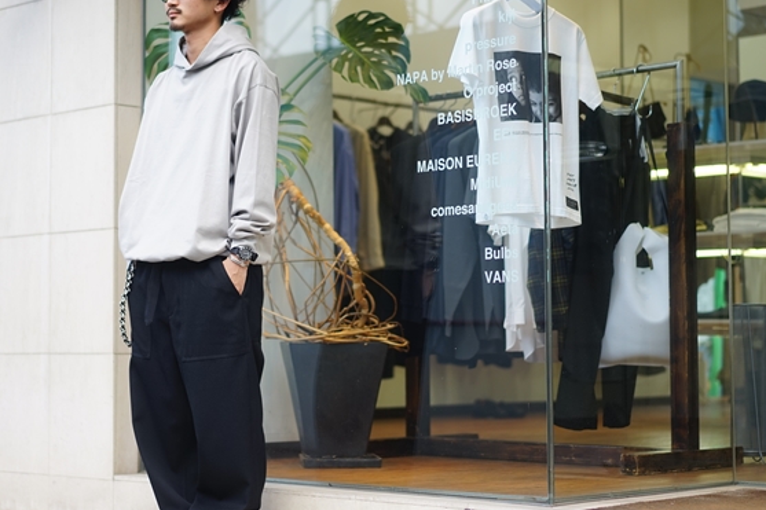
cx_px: 341
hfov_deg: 25.7
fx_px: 1680
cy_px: 232
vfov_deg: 17.3
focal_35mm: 79
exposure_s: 1/125
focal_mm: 55
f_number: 1.8
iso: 100
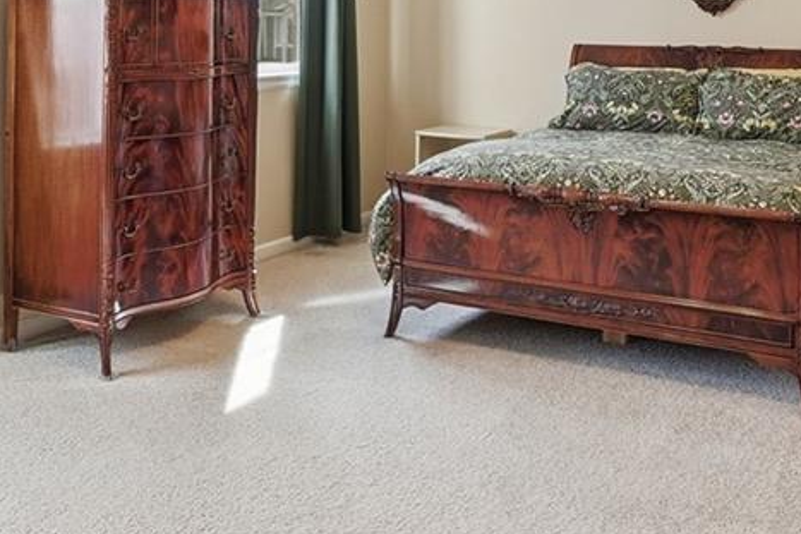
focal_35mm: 48
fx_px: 1068
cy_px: 27
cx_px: 261
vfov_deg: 26.8
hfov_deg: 40.6
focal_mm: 14
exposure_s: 1/640
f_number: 8
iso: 400
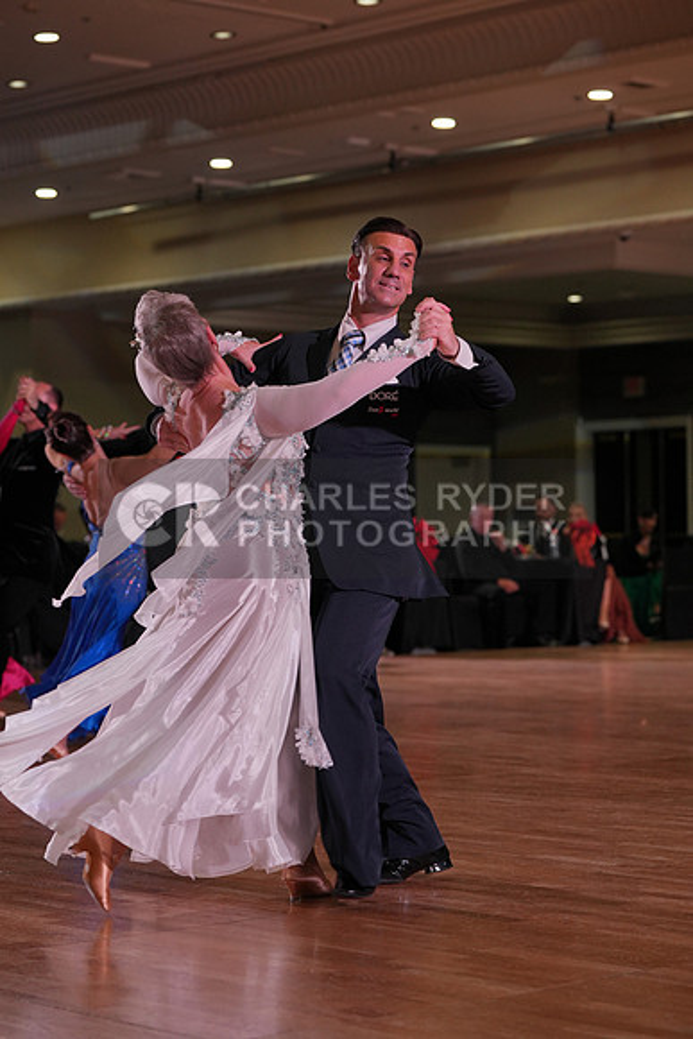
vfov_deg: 23.6
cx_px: 346
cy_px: 520
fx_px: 2482
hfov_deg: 15.9
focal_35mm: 86
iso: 1000
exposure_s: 1/500
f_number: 4
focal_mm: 86
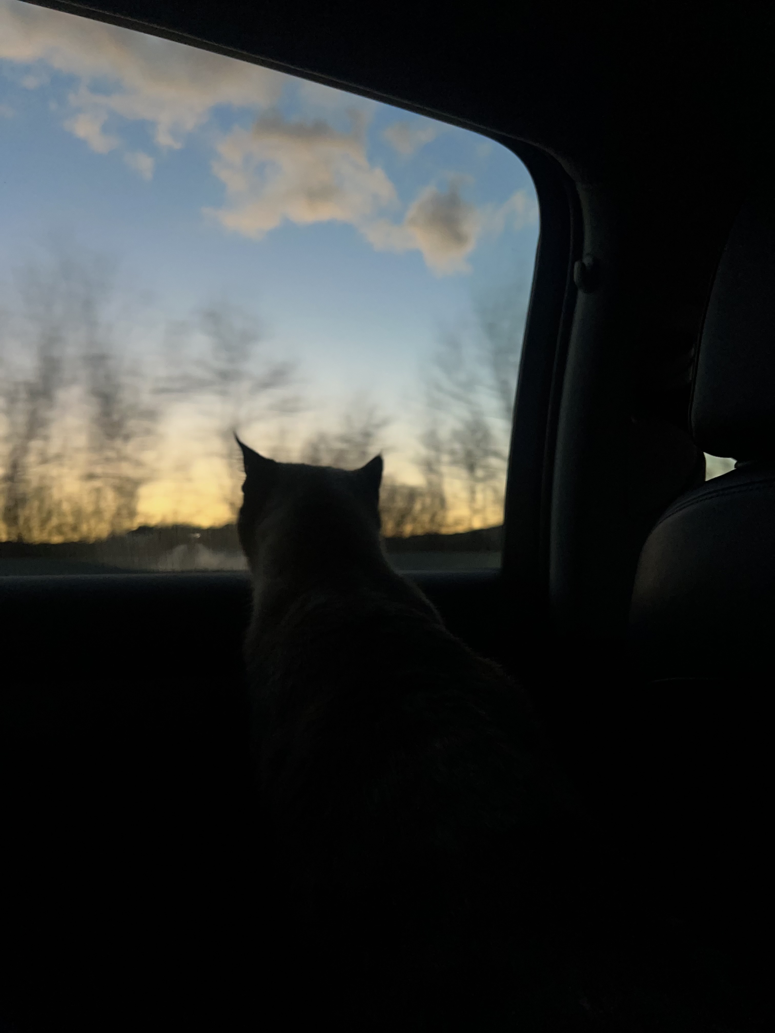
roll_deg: +2.4
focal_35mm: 26
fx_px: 776
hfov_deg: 53.1
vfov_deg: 67.3
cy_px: 516
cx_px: 388
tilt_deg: +4.2
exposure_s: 1/60
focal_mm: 5.7
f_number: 1.5
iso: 250
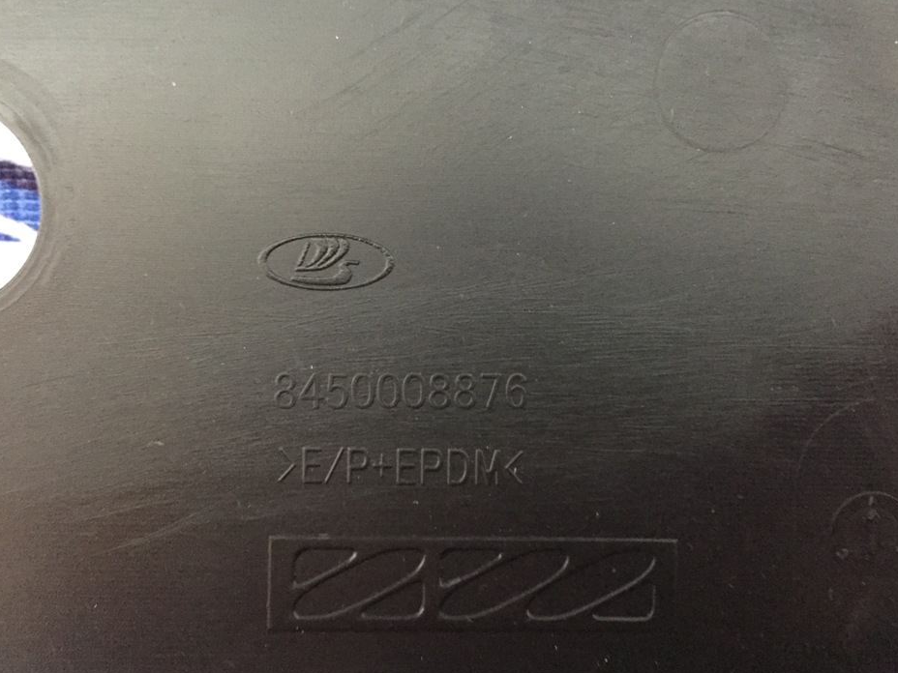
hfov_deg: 56.8
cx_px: 460
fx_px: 830
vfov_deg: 44.1
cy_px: 353
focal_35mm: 32
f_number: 2.2
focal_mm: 4.15
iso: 1000
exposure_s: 1/17
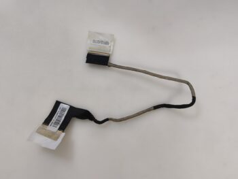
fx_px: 241
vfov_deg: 40.7
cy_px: 90
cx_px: 119
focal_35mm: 35
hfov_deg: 52.6
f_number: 1.6
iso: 400
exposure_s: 1/50
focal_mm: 6.57
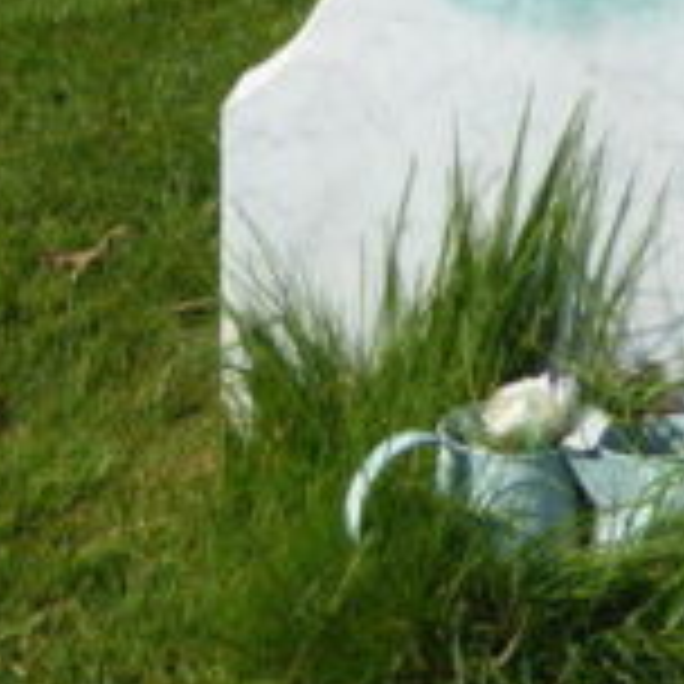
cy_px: -374
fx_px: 2392
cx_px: 576
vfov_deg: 15.0
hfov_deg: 16.1
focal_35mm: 107
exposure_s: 1/1000
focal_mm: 4.3
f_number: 3.3
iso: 80
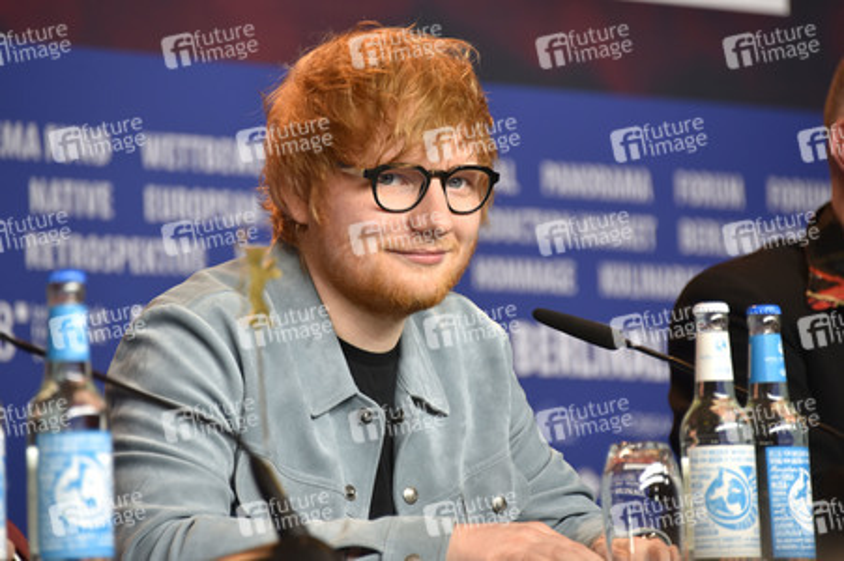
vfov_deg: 4.6
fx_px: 7028
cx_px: 422
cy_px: 280
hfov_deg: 6.9
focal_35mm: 300
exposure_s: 1/160
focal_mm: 300
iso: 1000
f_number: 5.6
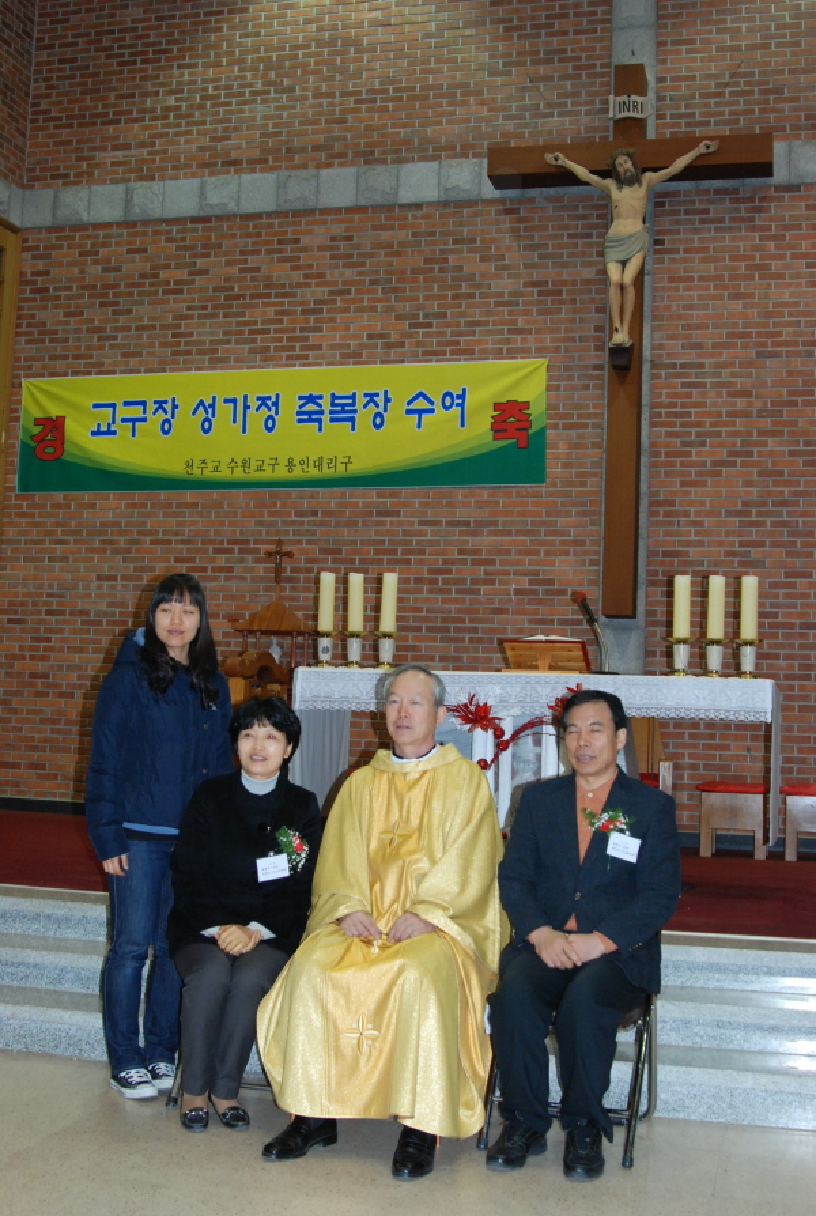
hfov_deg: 32.0
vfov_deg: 46.3
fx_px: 1421
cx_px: 408
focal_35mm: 42
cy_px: 608
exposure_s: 1/60
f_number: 5
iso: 800
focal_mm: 28
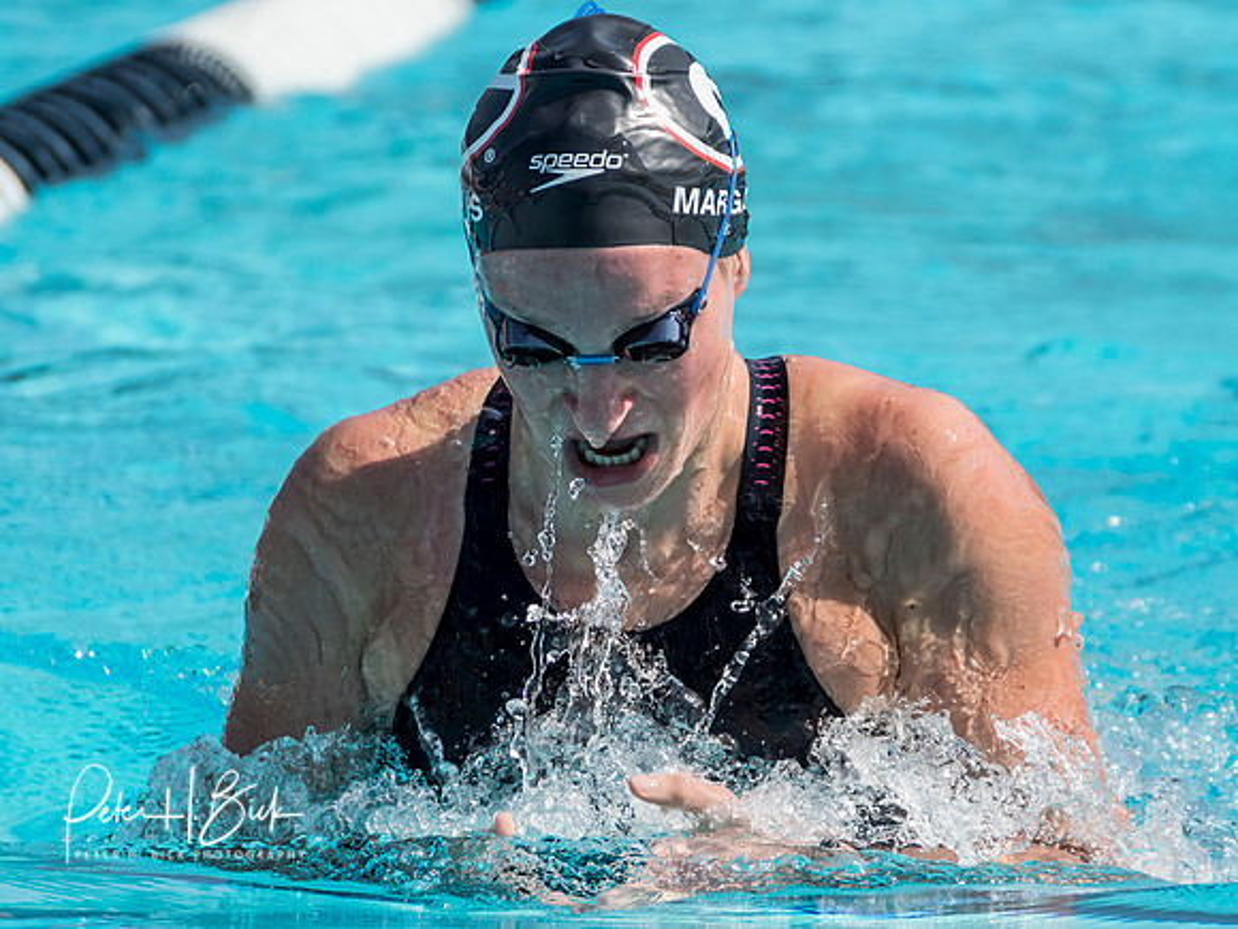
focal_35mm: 718
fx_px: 25687
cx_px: 593
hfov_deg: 2.8
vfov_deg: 2.1
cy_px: 450
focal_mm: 280
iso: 250
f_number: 5.6
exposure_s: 1/1250
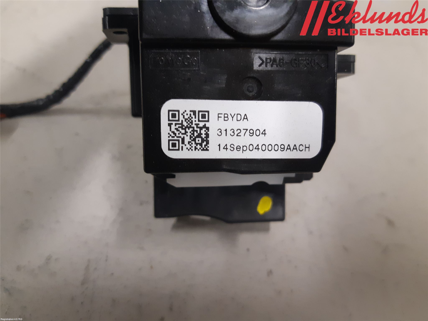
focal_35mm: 26
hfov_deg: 67.3
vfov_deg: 53.1
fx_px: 321
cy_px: 160
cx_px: 214
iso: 250
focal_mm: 3.93
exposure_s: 1/50
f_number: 1.7
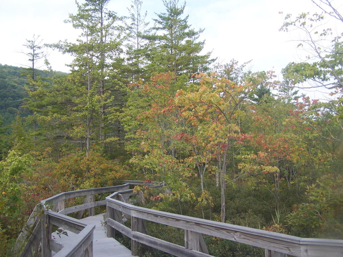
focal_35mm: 38
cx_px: 172
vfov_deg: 37.7
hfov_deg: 49.0
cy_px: 128
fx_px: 377
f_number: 2.8
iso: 80
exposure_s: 1/500
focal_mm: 6.3
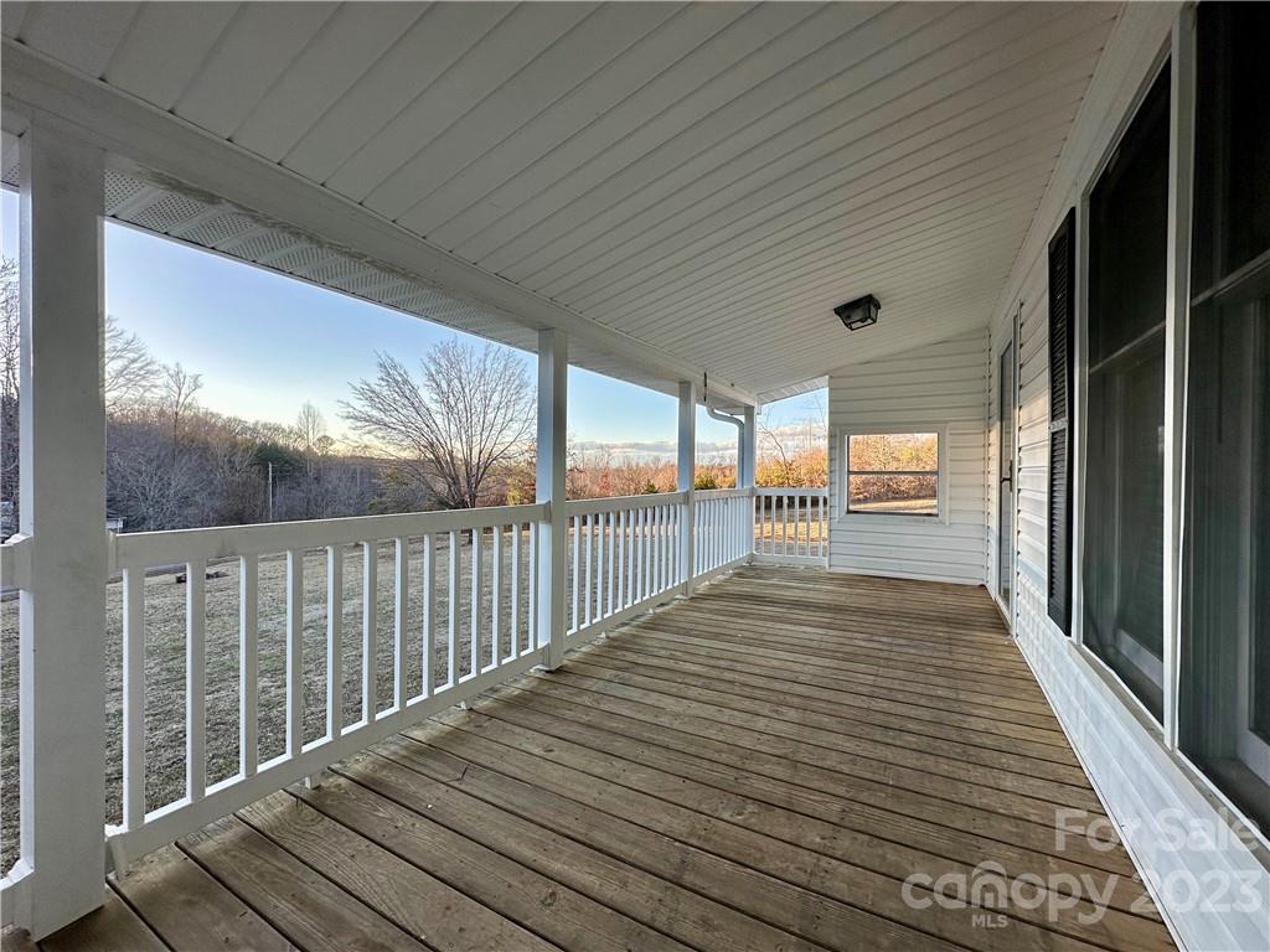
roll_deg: -0.6
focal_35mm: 14
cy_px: 476
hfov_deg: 102.1
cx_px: 635
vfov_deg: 85.7
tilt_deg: -0.9
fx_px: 514
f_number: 2.2
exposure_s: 1/409
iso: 40
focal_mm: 2.22
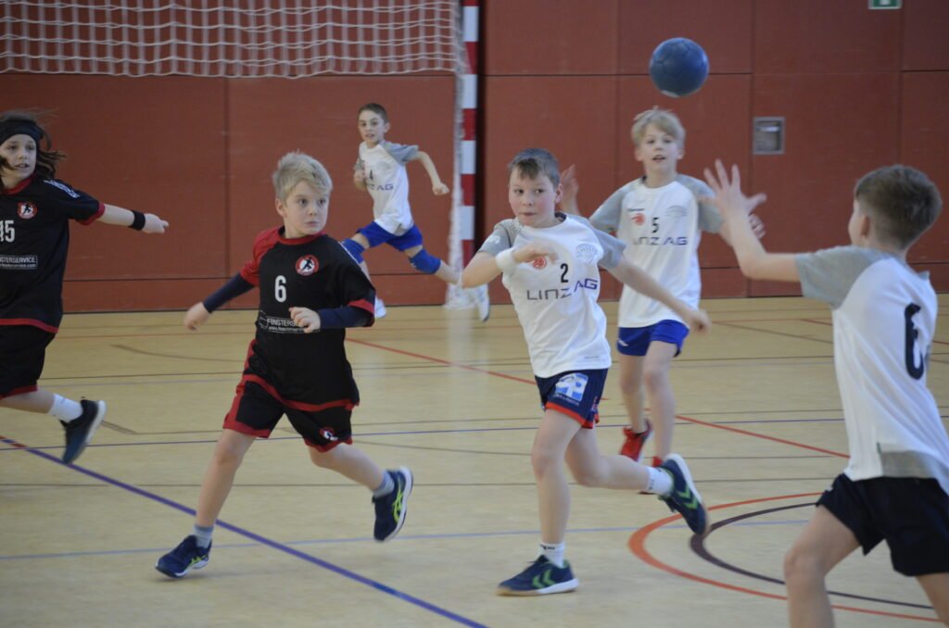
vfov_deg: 9.1
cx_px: 474
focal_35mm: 150
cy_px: 314
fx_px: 3946
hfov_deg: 13.7
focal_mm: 100
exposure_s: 1/160
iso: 1600
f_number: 4.5
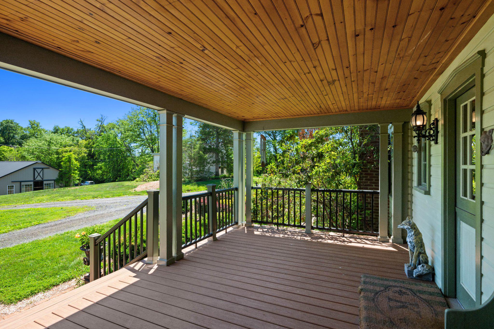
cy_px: 164
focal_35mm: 18
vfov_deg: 68.9
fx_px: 240
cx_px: 247
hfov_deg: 91.6
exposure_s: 1/160
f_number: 5.6
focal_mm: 17.5
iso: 400
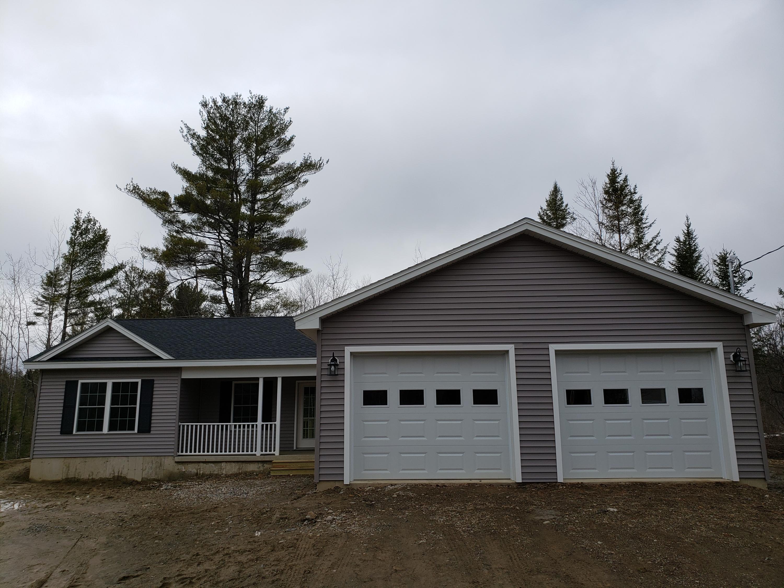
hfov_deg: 67.3
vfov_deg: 53.1
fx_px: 589
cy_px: 294
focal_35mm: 26
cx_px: 392
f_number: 2.4
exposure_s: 1/2105
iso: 50
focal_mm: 4.3
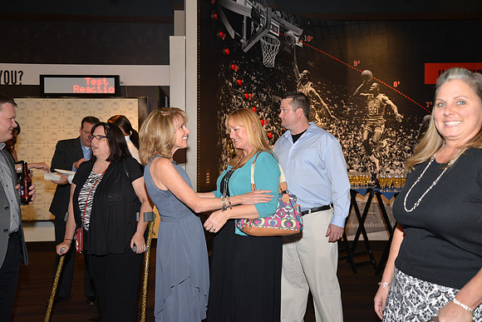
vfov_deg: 38.9
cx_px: 241
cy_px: 161
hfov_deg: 55.8
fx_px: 455
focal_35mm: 34
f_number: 4.5
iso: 1250
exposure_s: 1/60
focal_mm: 34
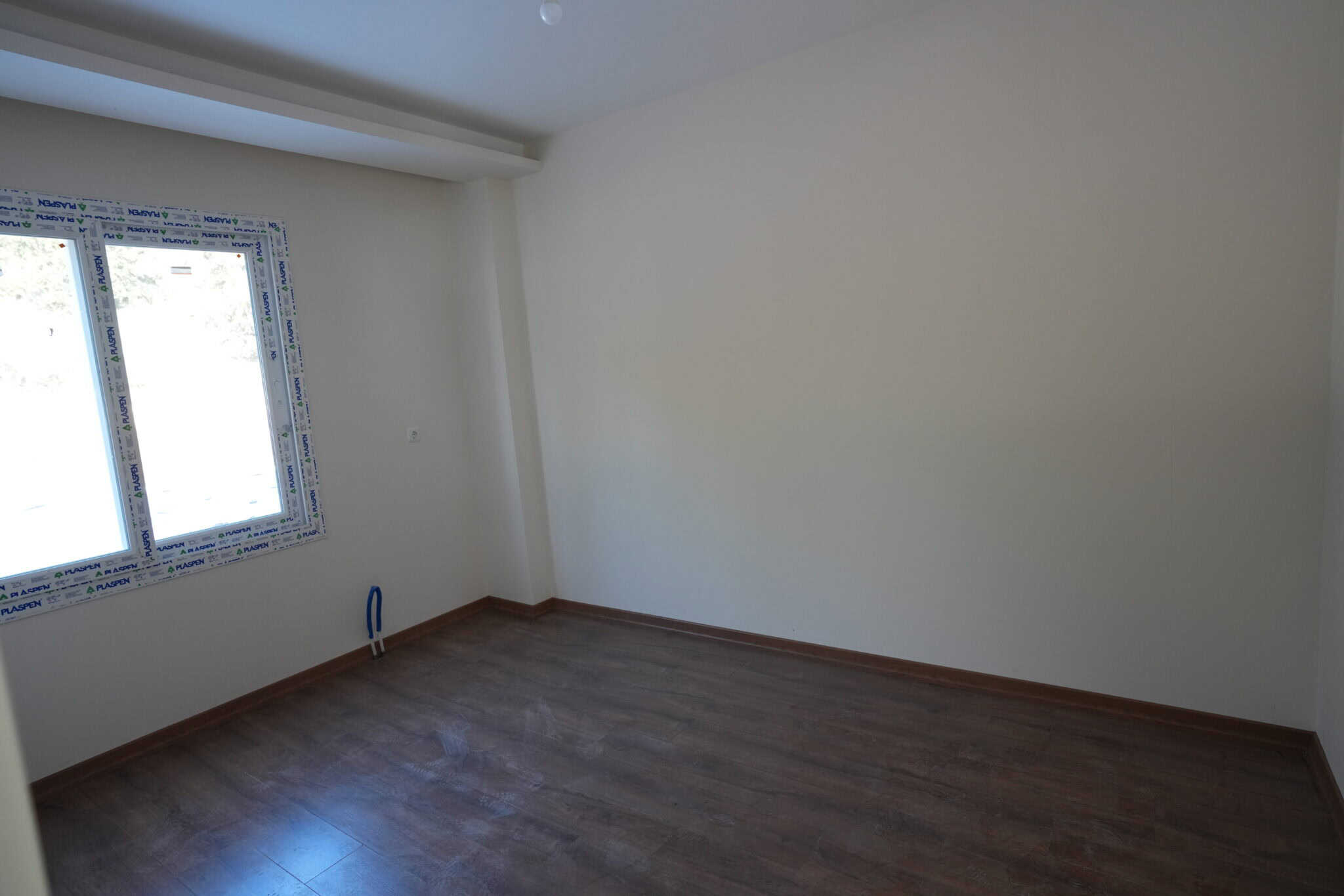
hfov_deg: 86.9
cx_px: 672
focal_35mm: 19
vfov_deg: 64.5
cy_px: 448
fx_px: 709
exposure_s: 1/160
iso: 1000
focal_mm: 19
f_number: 4
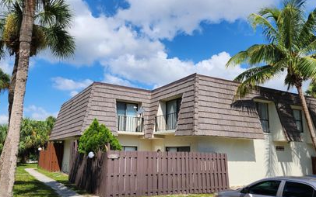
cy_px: 107
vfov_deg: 41.8
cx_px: 146
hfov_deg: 62.8
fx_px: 258
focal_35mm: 30
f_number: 1.8
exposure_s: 1/2321
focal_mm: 5.4
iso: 20
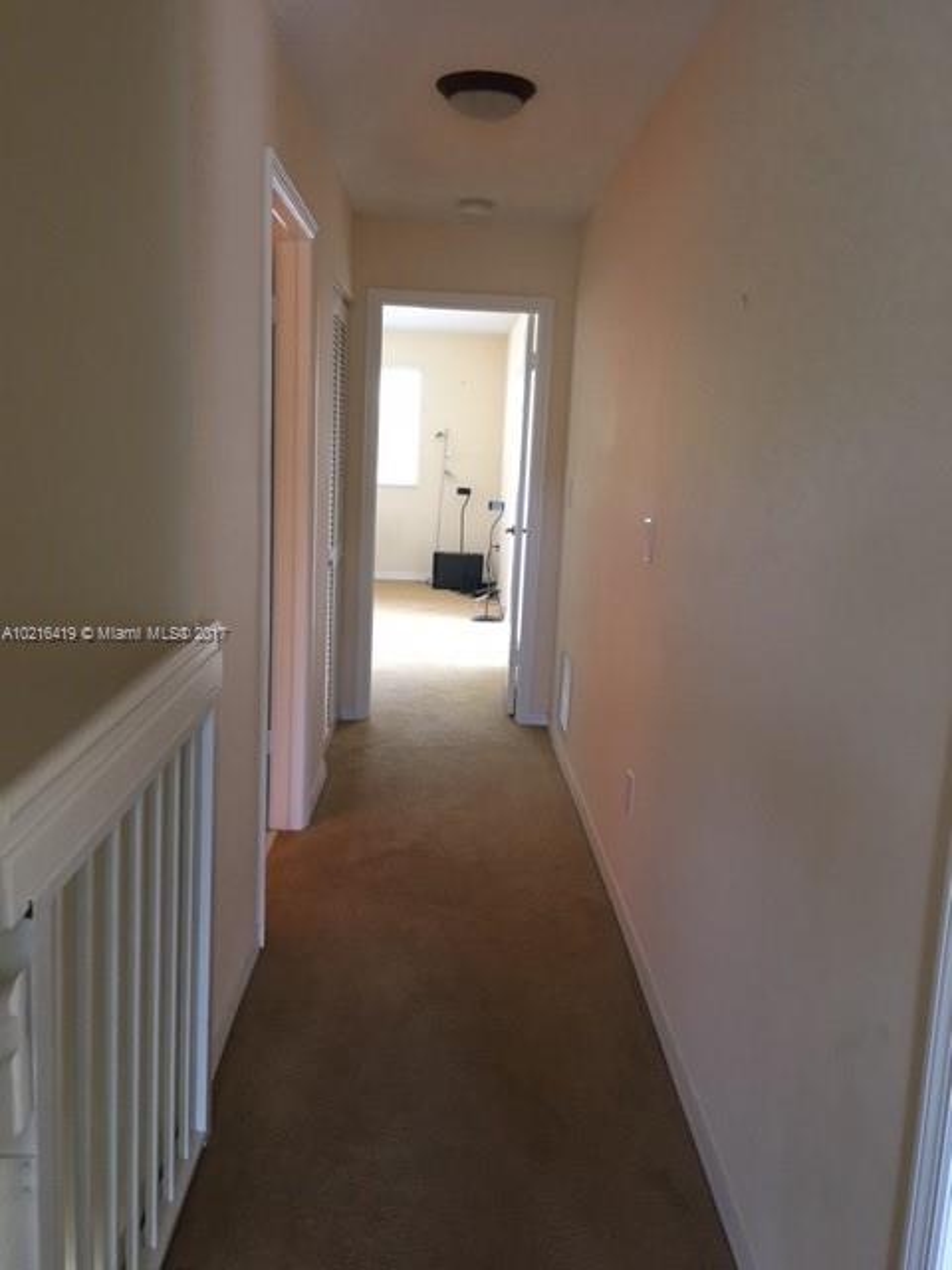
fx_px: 1063
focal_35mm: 29
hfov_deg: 48.2
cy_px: 635
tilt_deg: -8.4
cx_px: 476
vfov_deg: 61.7
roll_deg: -3.6
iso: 40
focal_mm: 4.15
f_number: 2.2
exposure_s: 1/17
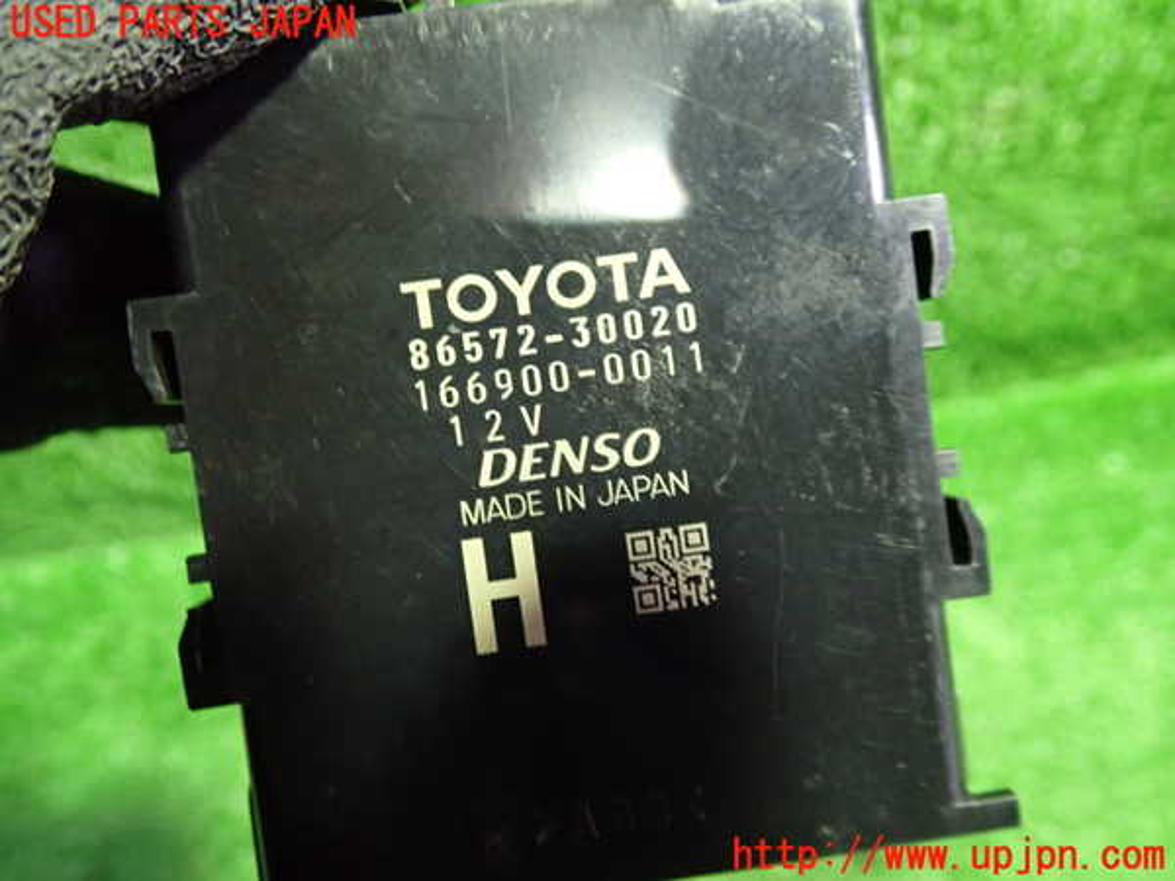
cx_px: 588
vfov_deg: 46.8
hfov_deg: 60.0
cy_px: 440
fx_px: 1018
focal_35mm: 30
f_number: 2.3
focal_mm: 5.4
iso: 800
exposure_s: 1/25
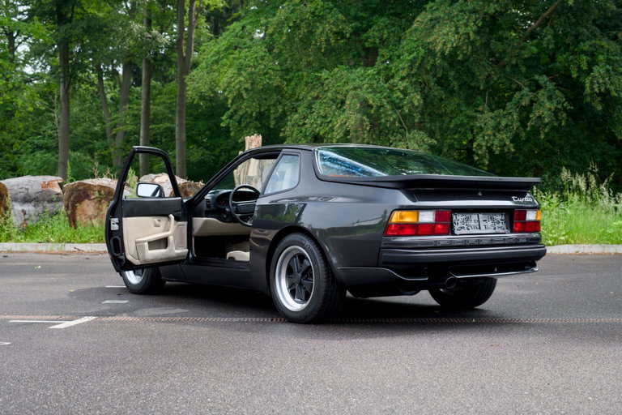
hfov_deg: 39.6
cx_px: 311
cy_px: 208
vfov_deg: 27.0
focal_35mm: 50
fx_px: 864
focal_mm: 50
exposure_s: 1/160
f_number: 8
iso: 400
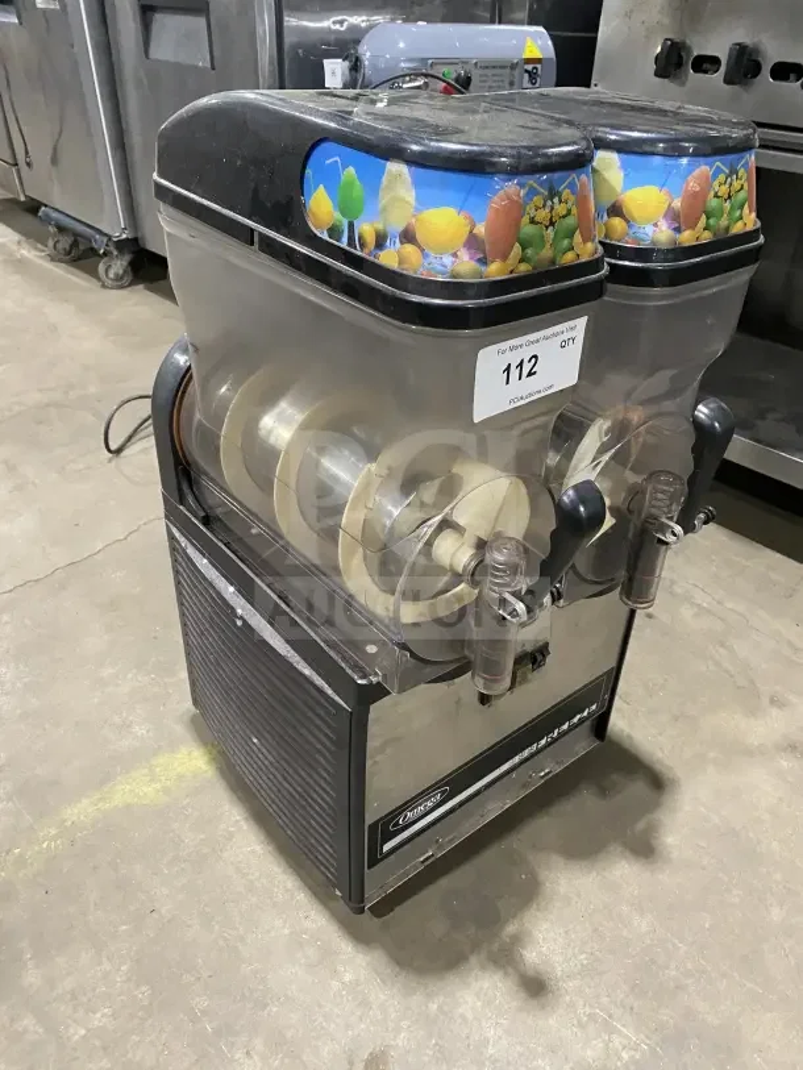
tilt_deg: -31.9
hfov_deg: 53.1
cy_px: 535
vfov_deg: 67.3
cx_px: 402
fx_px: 804
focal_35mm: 26
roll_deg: -4.2
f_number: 1.8
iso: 500
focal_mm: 4.25
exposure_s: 1/60
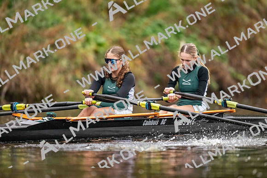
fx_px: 4451
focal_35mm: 600
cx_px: 134
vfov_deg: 2.3
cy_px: 89
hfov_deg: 3.4
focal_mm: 600
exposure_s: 1/2500
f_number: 4
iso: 6400
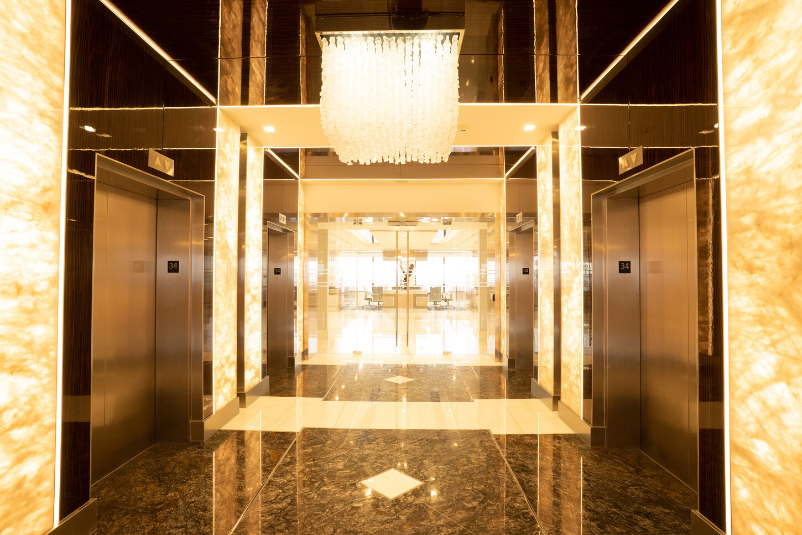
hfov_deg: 90.0
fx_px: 401
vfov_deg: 67.4
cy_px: 268
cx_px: 401
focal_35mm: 18
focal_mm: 18
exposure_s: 1/30
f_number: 9
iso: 1600
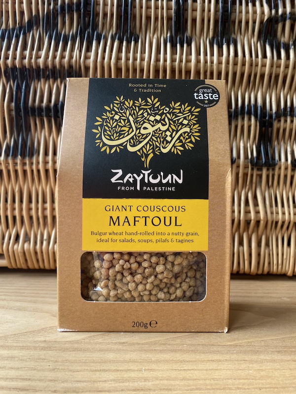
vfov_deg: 67.3
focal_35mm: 26
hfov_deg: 53.1
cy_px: 197
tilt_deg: -3.4
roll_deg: +0.0
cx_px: 148
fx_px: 296
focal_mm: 4.25
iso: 64
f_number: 1.8
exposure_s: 1/121
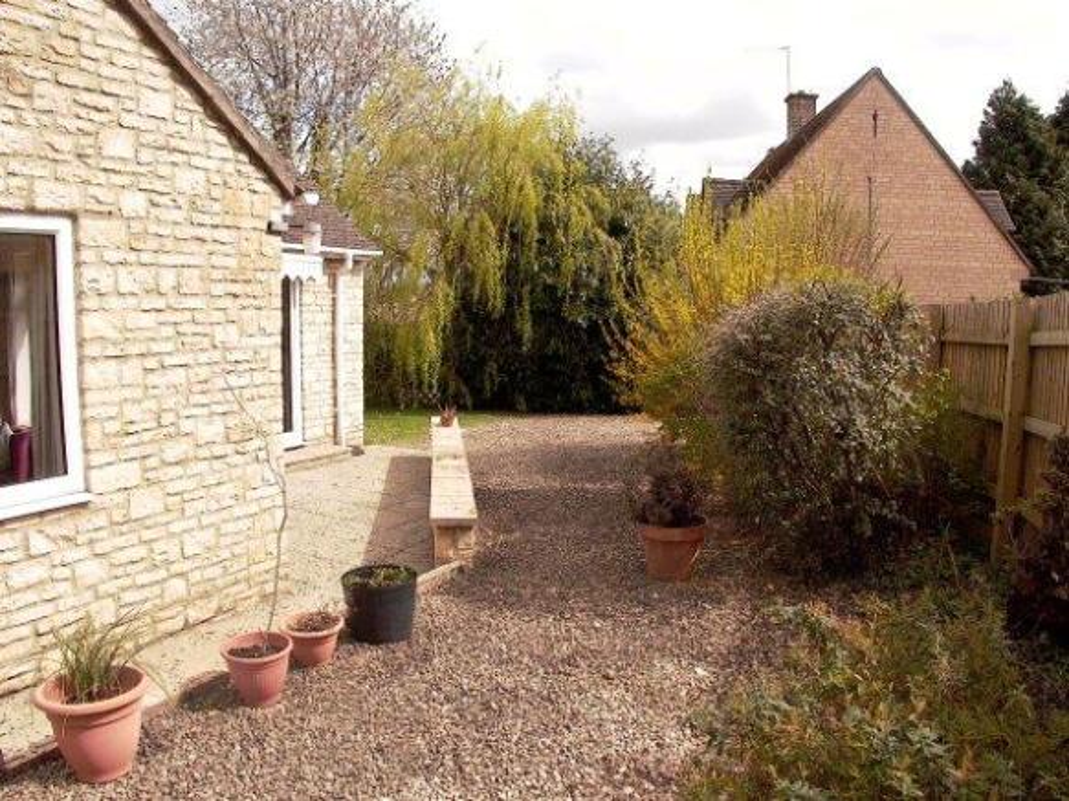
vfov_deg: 42.9
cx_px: 534
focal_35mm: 33
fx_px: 1019
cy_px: 400
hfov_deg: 55.4
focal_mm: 7.13
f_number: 4.59
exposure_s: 1/979
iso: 200
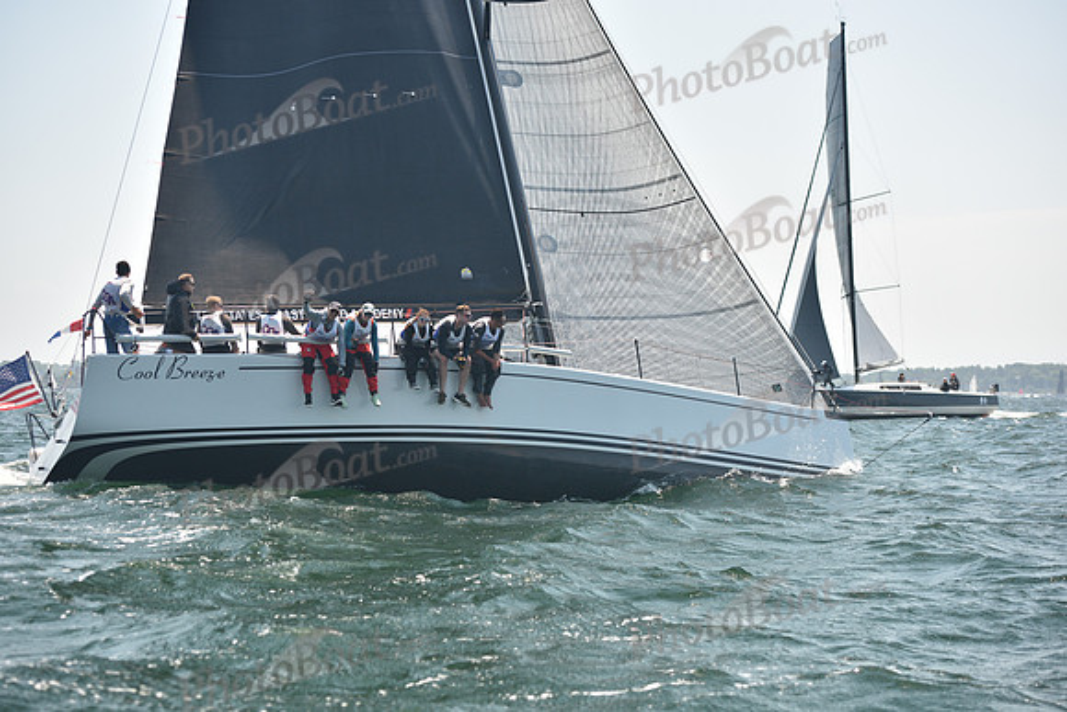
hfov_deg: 28.8
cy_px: 356
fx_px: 2075
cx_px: 534
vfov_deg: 19.5
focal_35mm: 70
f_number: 4
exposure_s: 1/640
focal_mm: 70
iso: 250
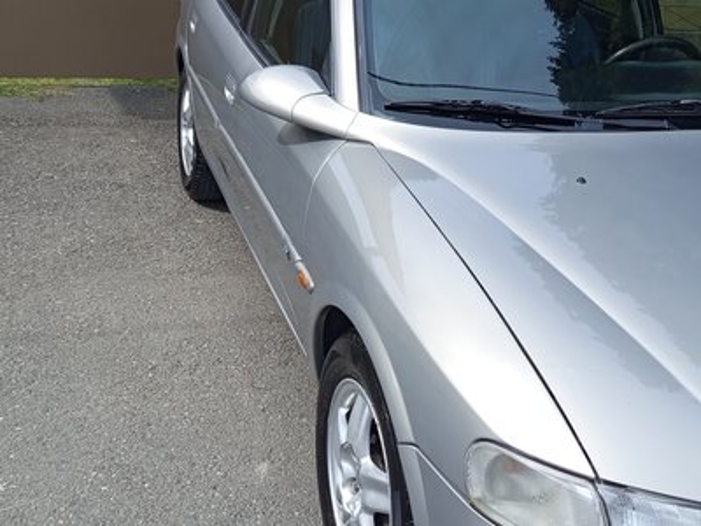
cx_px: 350
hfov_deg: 55.4
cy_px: 263
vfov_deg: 42.9
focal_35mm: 33
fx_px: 668
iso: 50
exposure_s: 1/648
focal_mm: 5.24
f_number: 1.7
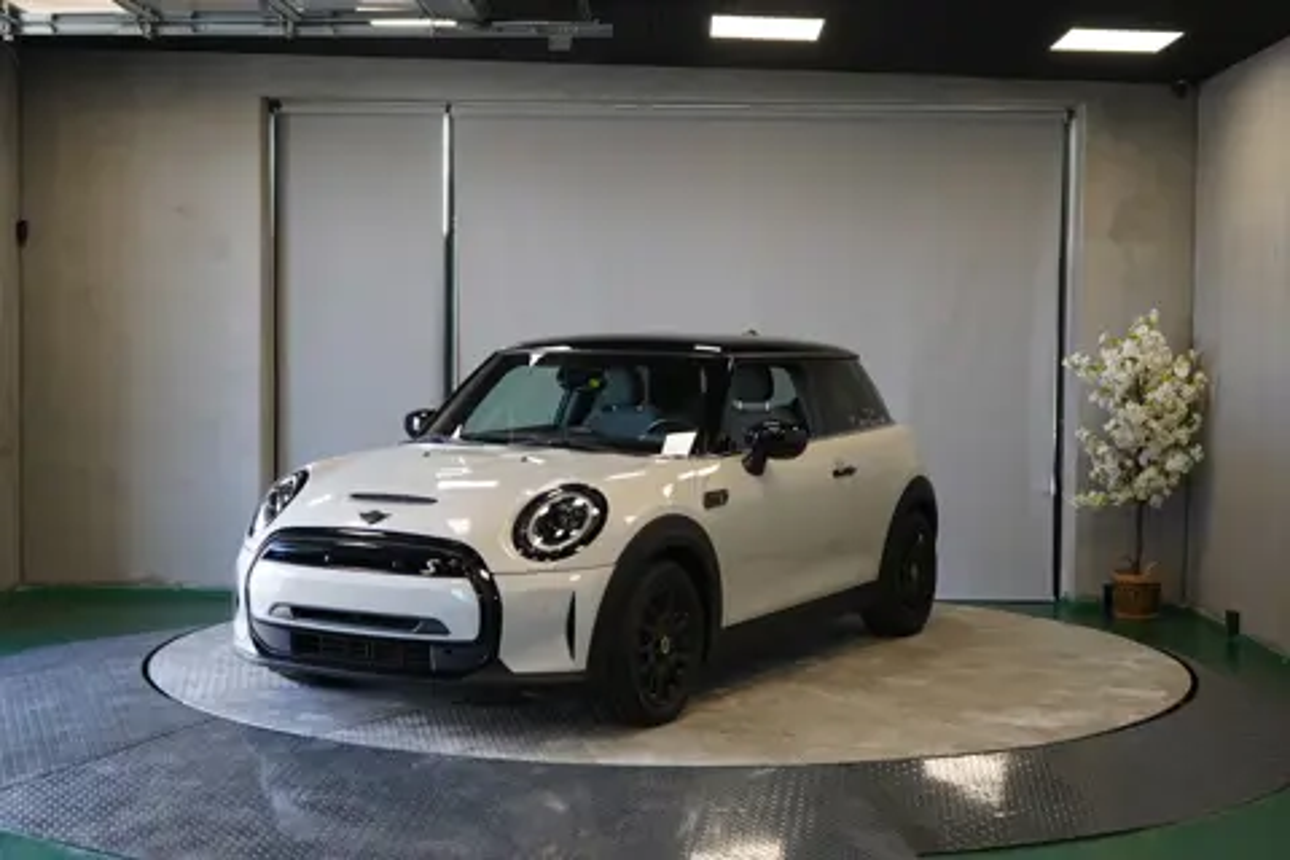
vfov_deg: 27.5
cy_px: 430
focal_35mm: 49
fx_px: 1756
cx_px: 645
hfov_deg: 40.3
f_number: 4.5
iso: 1250
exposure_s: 1/160
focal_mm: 49
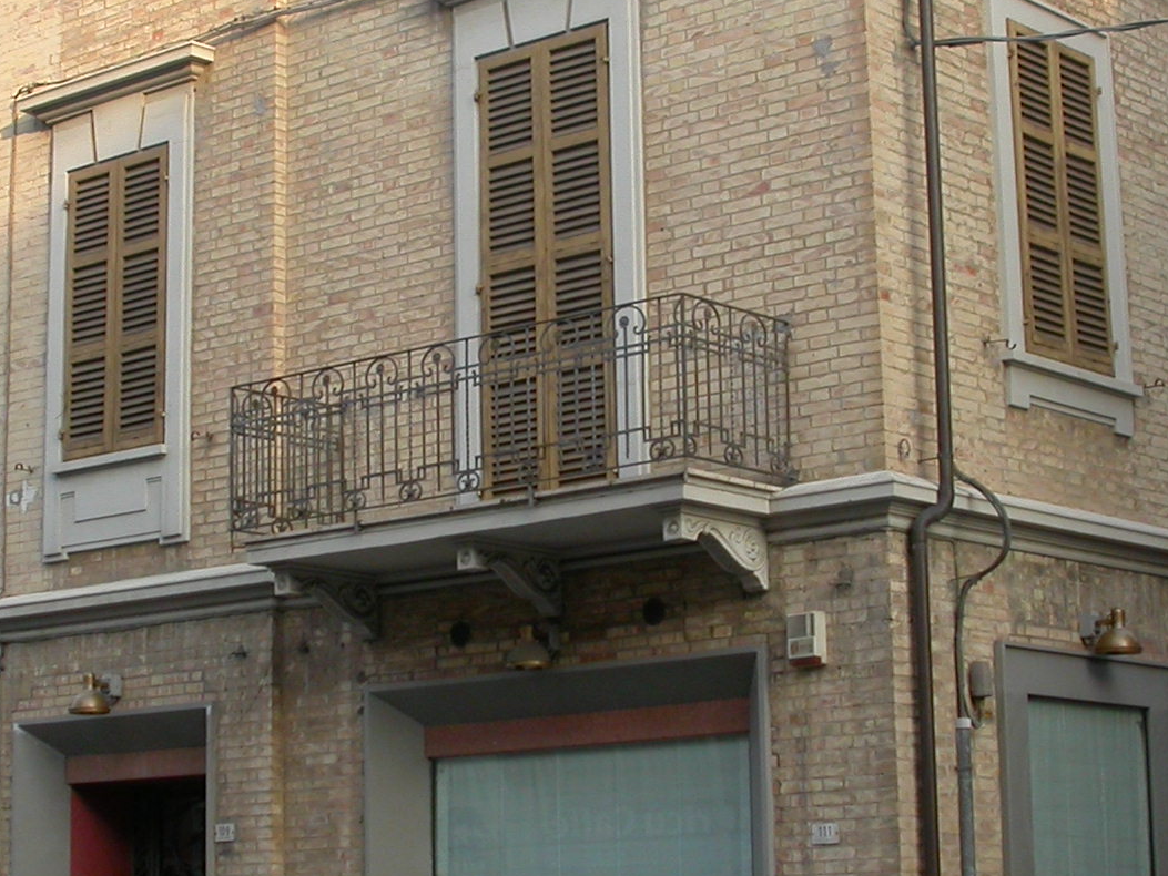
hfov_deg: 23.8
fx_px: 2767
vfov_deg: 18.0
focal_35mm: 82
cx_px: 525
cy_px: 301
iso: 100
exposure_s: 1/112
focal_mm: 7.85
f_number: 4.7
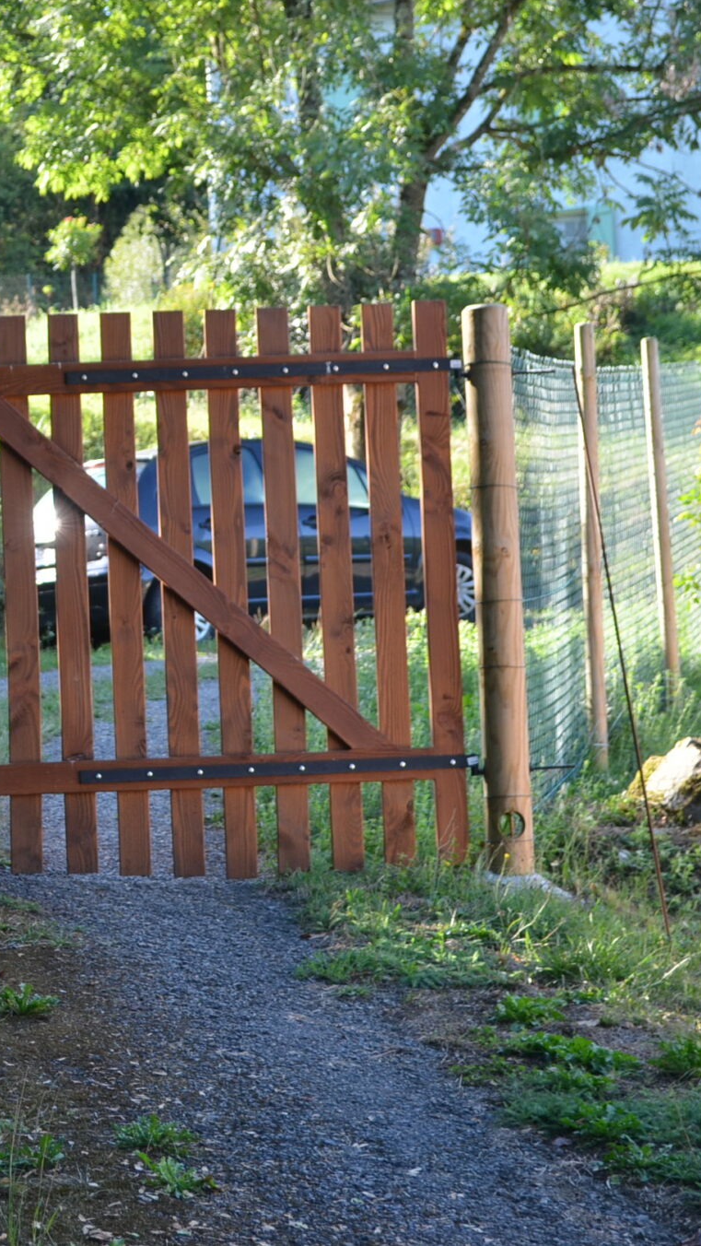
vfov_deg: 22.4
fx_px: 3138
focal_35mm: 95
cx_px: -97
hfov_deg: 12.5
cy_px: 622
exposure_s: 1/125
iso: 250
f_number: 5.6
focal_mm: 40
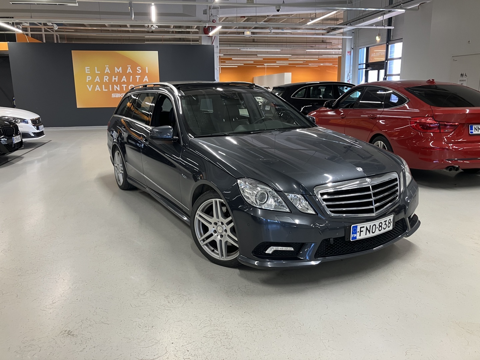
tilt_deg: -11.6
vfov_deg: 49.7
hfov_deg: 63.4
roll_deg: +1.8
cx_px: 240
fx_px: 388
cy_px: 180
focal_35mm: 28
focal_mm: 3.99
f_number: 1.8
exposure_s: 1/50
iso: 80
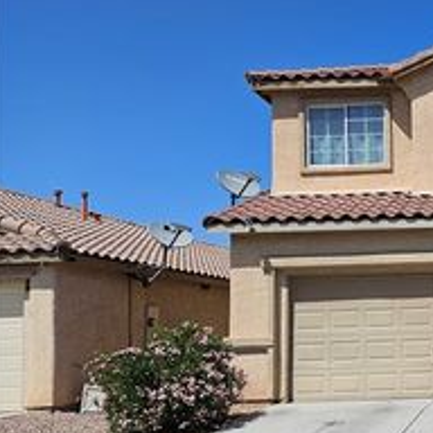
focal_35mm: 53
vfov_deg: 32.0
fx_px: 750
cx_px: 555
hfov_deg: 27.3
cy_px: 288
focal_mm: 5.4
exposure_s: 1/3540
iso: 25
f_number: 1.8
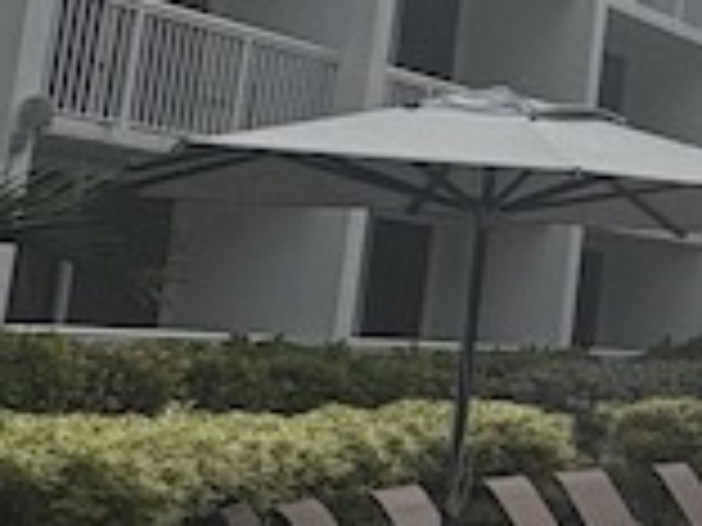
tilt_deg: +9.8
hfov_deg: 14.5
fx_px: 1866
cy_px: 72
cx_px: 1652
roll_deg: -0.1
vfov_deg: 15.9
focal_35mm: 92
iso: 64
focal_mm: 2.22
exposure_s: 1/4132
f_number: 2.2
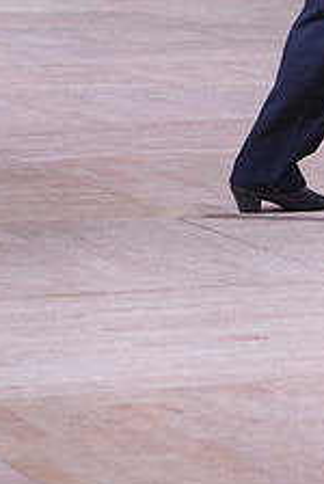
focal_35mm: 256
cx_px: 360
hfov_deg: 5.4
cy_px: -104
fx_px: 3445
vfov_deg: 8.0
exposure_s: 1/400
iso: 2000
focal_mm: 99
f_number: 5.6
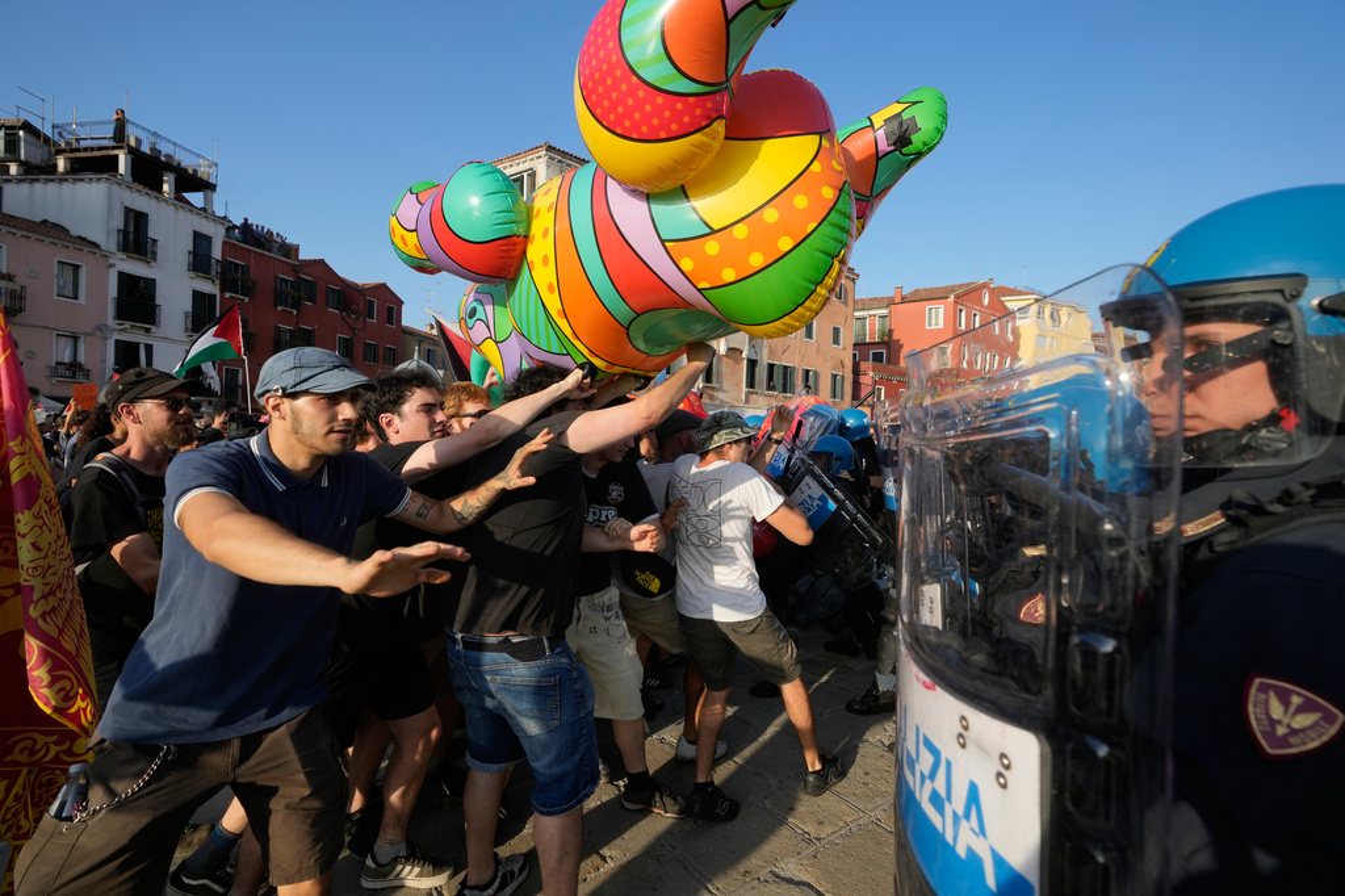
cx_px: 672
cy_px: 448
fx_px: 598
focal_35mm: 16
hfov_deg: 96.8
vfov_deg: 73.7
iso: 400
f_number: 4.5
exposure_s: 1/2000
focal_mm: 16
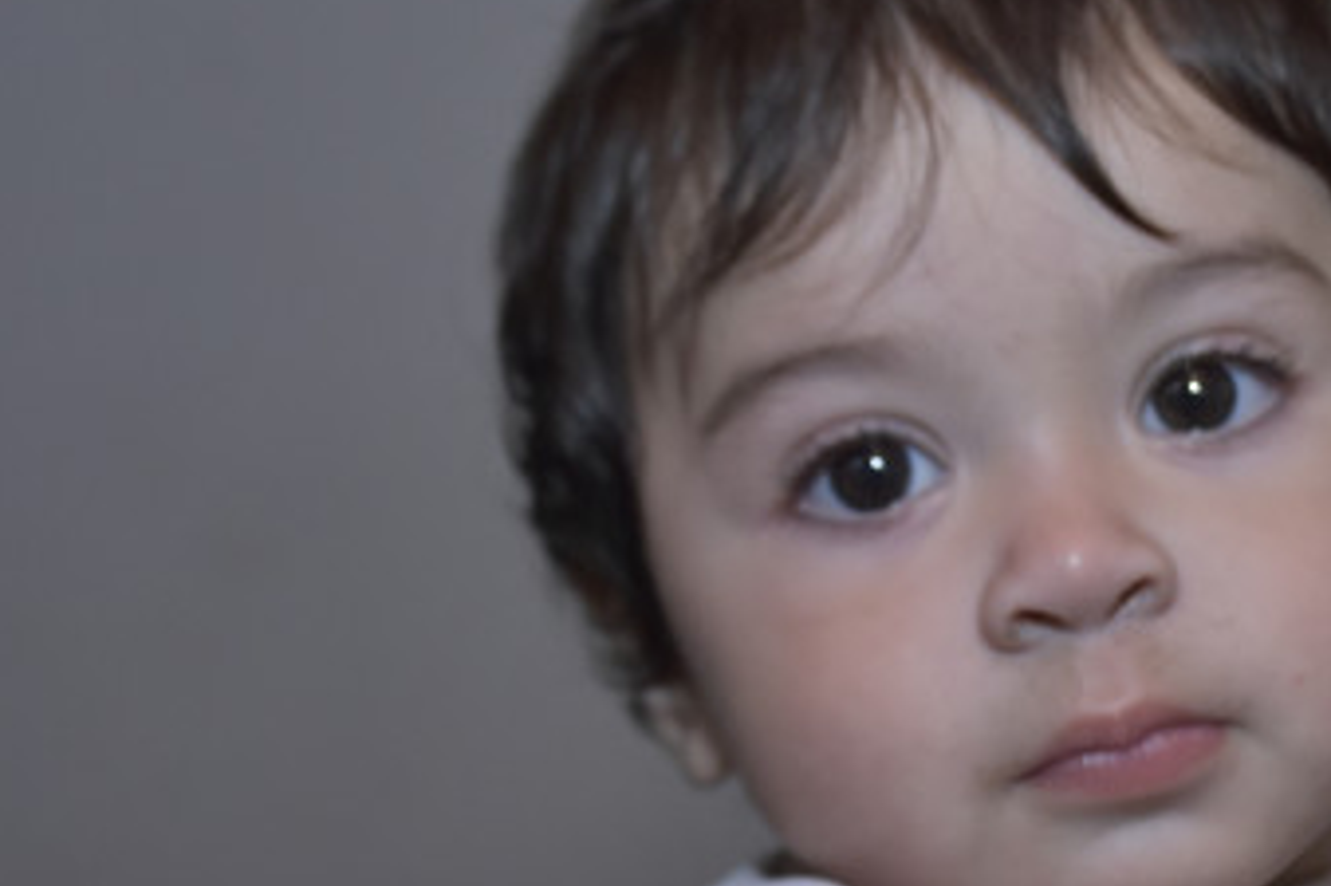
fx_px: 3991
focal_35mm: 108
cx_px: 1020
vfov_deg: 12.7
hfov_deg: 18.8
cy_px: 561
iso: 800
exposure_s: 1/160
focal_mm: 38
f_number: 5.6
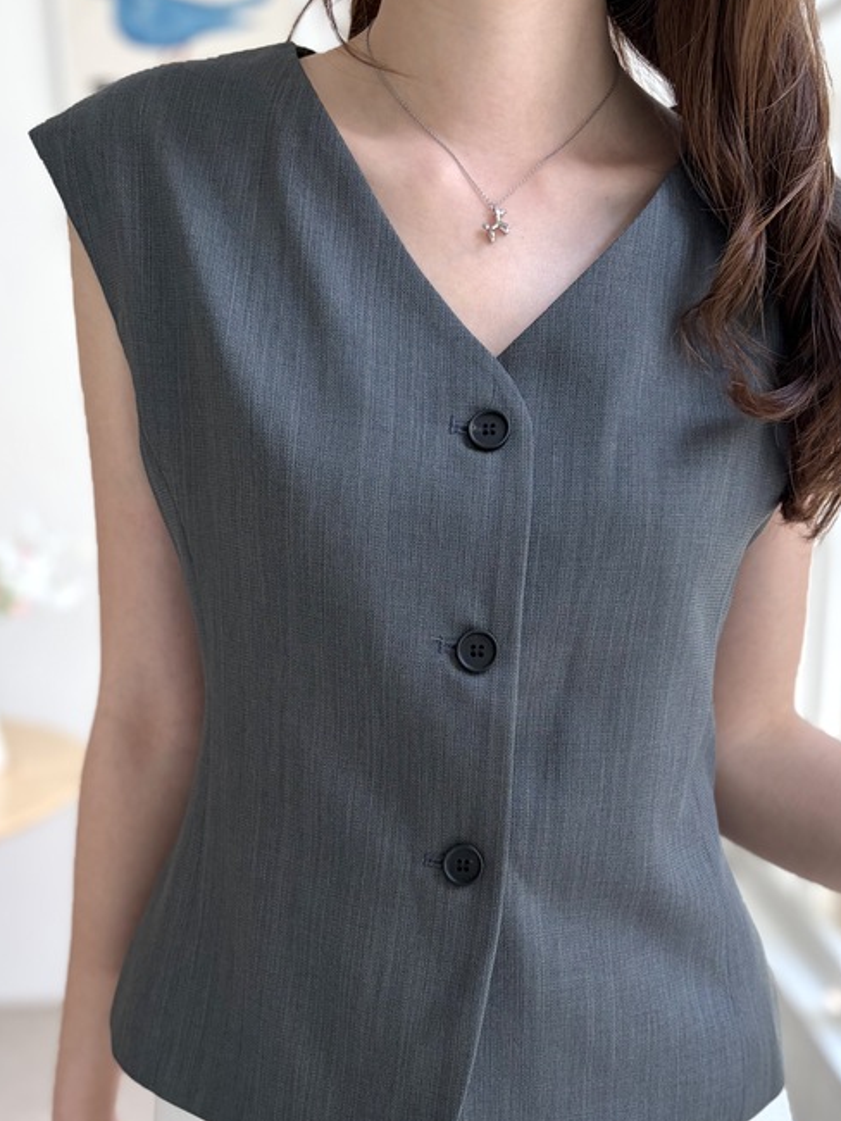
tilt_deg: -15.2
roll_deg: +0.6
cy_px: 740
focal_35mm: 40
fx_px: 1295
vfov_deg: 46.1
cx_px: 438
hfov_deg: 36.0
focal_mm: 5.96
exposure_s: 1/189
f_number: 1.6
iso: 80
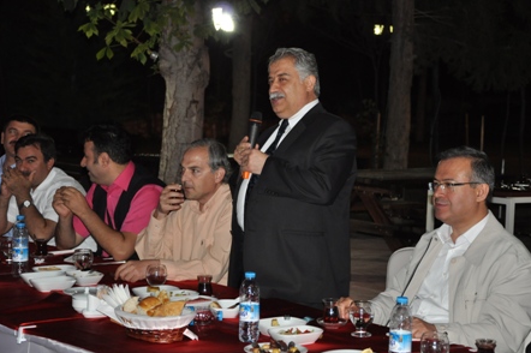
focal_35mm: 79
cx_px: 268
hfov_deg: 25.7
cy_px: 178
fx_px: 1164
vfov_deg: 17.2
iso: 800
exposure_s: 1/60
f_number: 5
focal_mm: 52
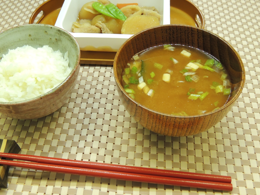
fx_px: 285
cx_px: 117
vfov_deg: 37.7
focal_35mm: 38
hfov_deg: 48.9
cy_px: 86
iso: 400
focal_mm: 5.8
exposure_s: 1/50
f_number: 3.2
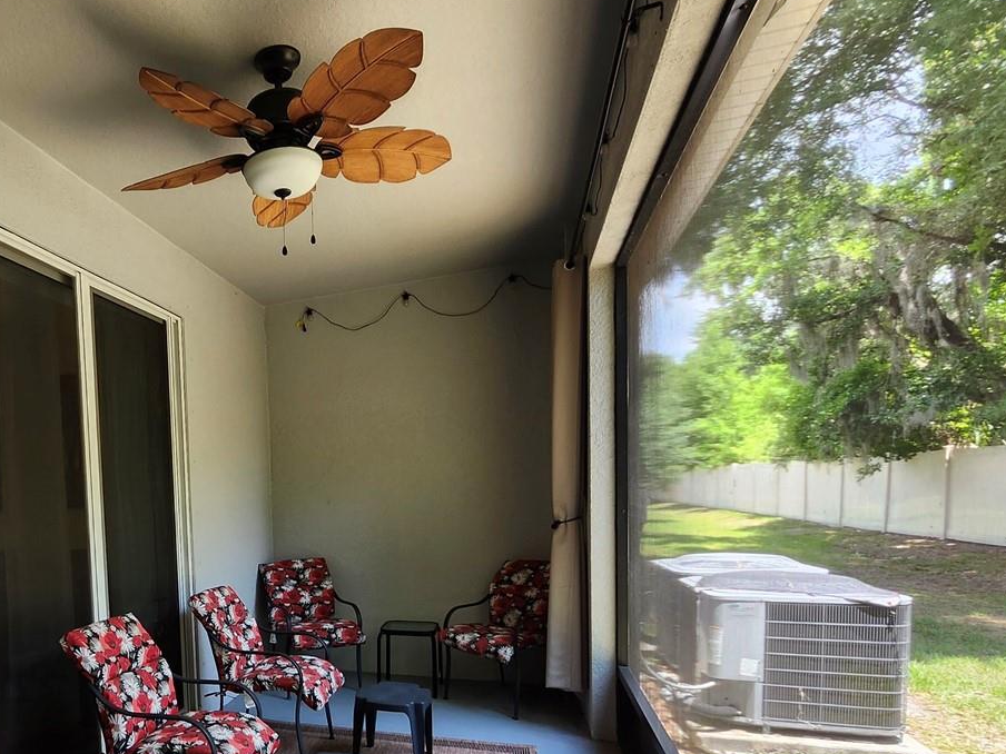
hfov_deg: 67.9
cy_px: 544
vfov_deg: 56.6
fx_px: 668
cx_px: 220
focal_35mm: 23
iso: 64
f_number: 2.2
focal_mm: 1.74
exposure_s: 1/60
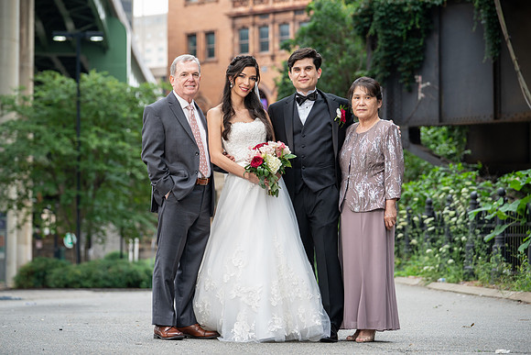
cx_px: 265
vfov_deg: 12.4
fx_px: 1629
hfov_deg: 18.5
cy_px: 177
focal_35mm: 110
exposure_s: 1/250
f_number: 4
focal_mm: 110
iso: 400
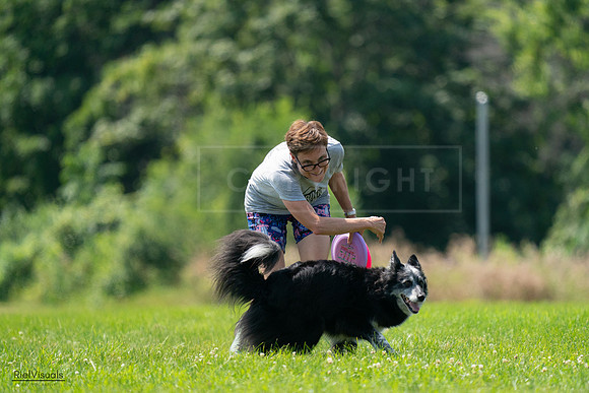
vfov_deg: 2.6
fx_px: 8657
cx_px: 294
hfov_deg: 3.9
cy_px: 196
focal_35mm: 529
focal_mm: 529
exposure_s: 1/4000
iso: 2000
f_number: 6.3
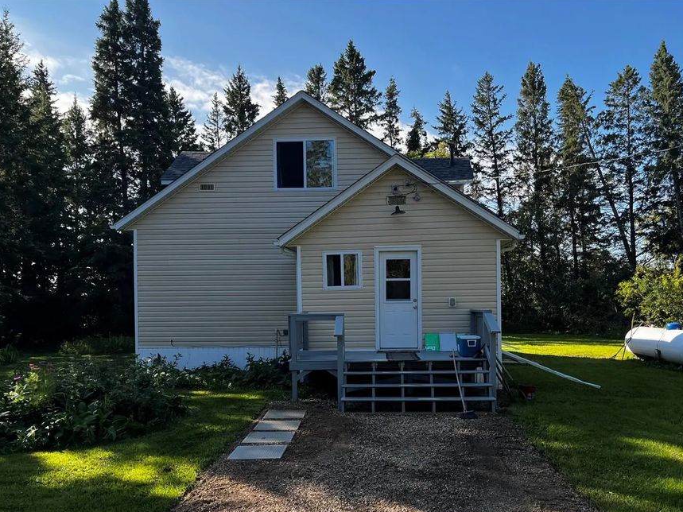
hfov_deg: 58.3
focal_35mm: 31
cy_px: 303
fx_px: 612
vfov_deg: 45.2
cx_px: 354
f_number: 1.6
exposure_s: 1/2137
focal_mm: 5.1
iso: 50
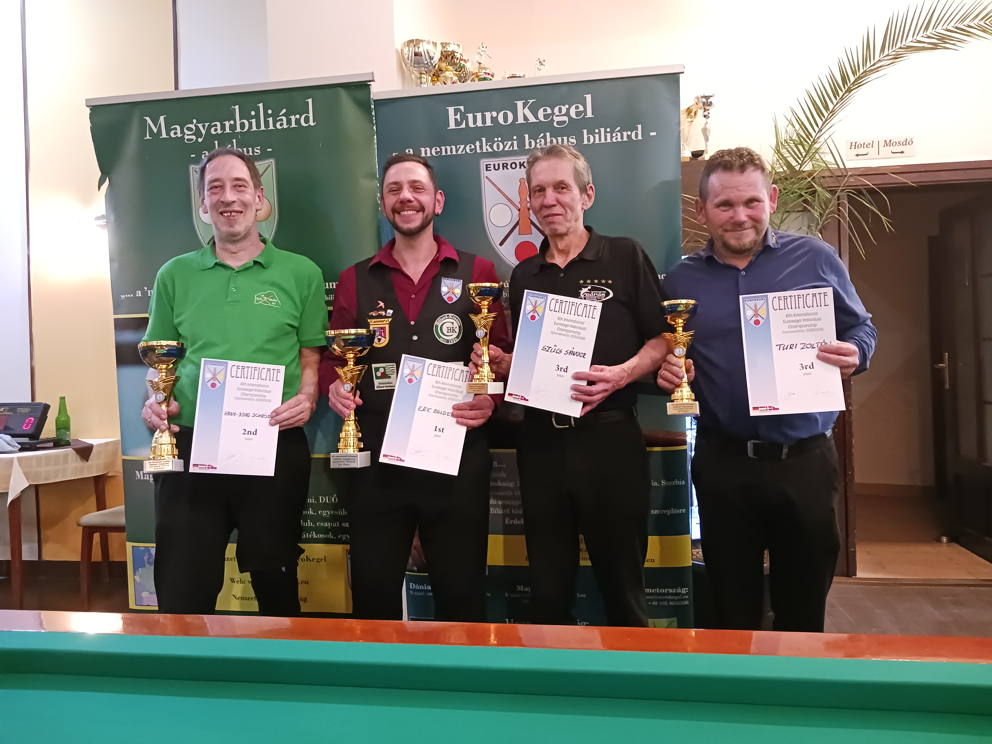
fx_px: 774
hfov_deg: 65.3
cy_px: 372
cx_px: 496
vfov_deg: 51.4
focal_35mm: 27
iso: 2000
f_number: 1.8
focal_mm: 4
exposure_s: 1/16.7
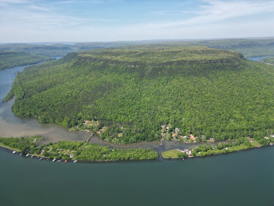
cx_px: 137
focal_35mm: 24
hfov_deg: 71.6
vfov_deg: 56.8
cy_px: 103
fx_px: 190
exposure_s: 1/2500
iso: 130
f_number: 1.7
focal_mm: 6.72
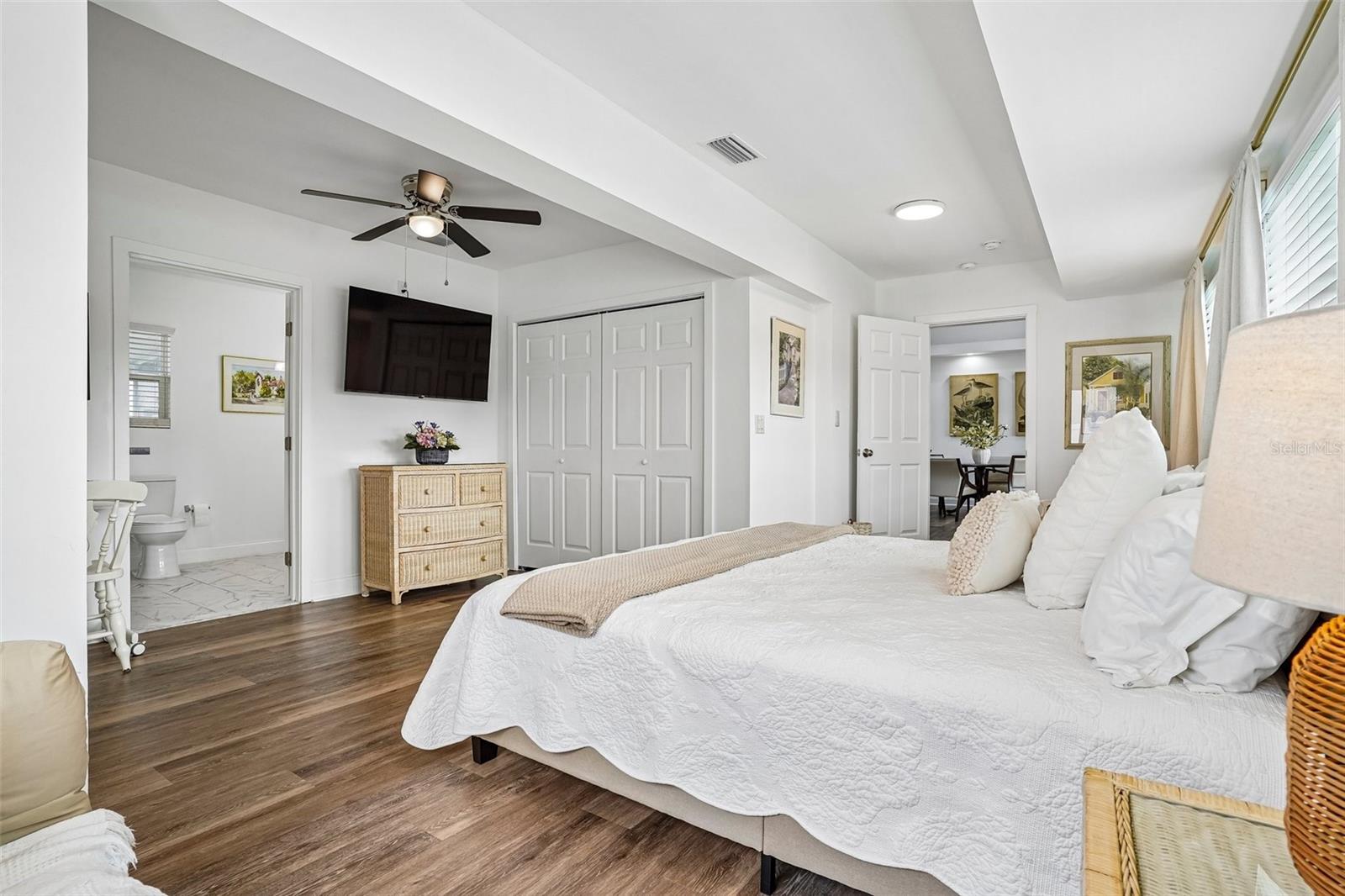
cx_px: 672
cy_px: 448
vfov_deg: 70.4
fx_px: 635
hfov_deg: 93.3
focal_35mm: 17
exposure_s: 1/30
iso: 200
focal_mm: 17
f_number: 9
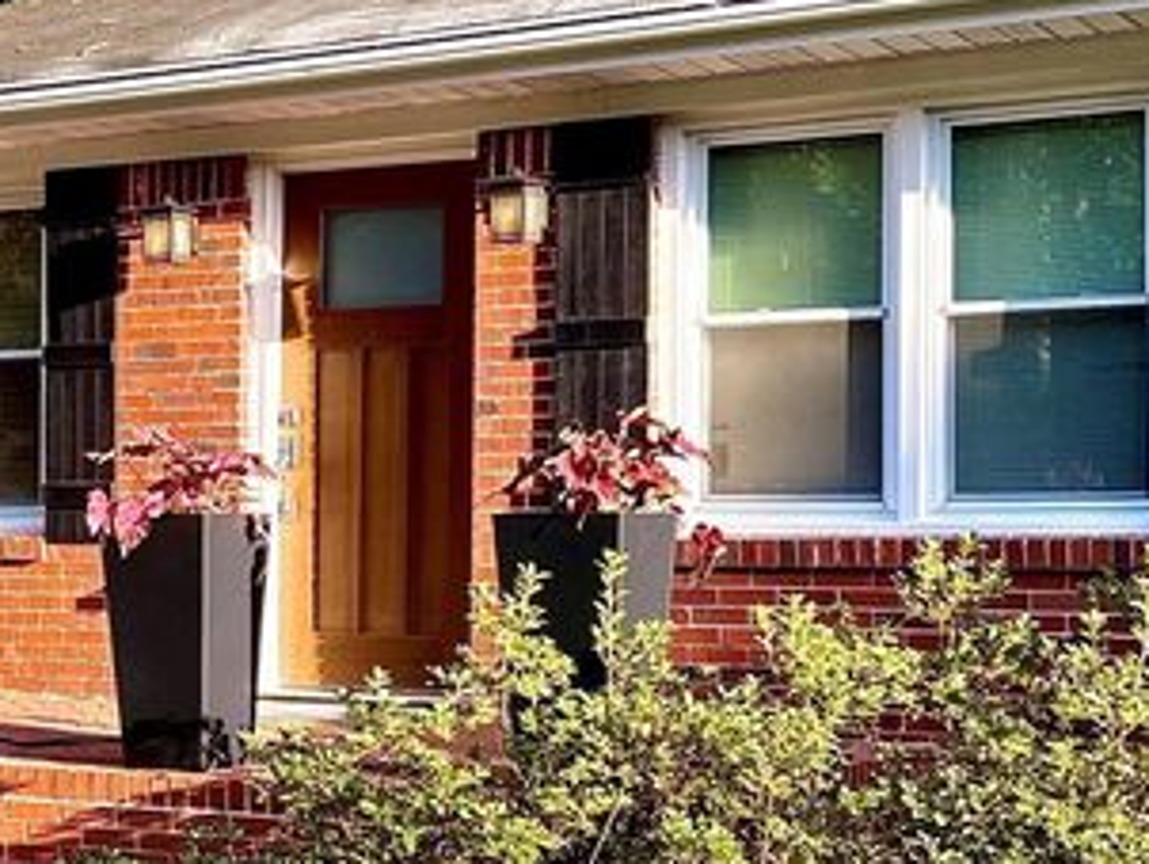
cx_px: 479
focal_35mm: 43
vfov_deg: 33.6
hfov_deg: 43.7
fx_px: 1428
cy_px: 497
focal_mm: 5.96
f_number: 1.6
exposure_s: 1/496
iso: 64
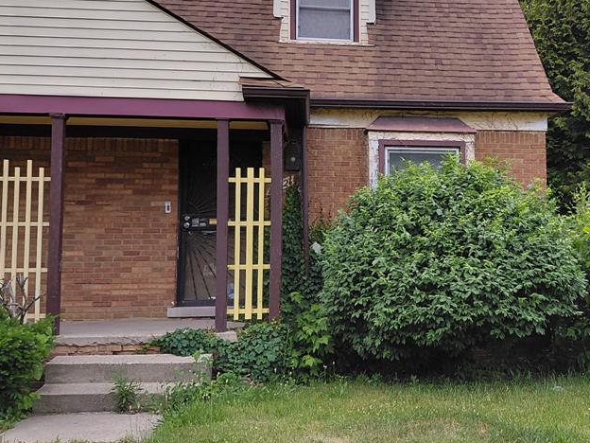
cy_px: 181
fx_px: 699
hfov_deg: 45.0
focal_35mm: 41
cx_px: 399
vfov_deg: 35.0
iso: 50
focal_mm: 4.69
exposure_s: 1/451
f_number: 1.8
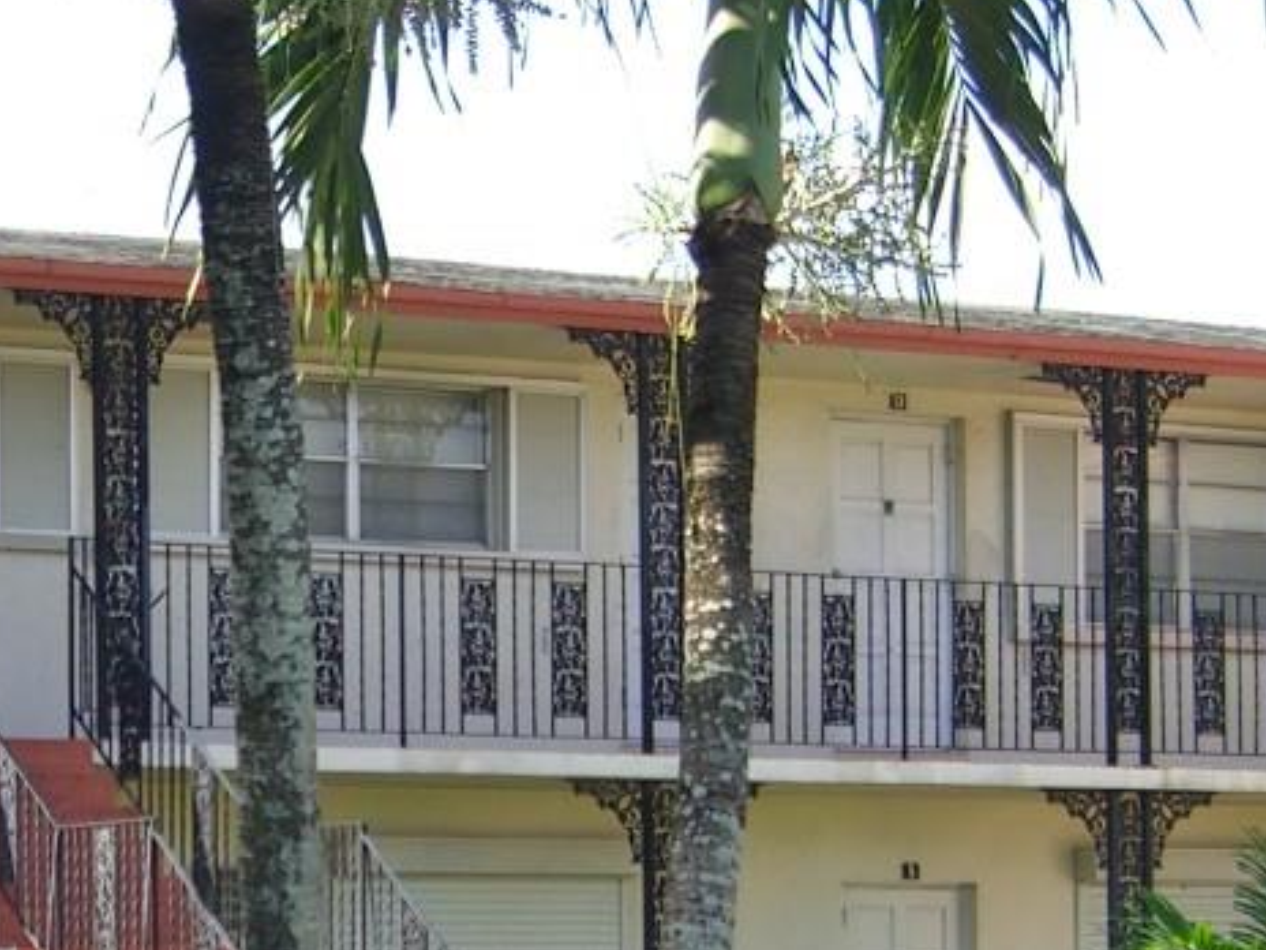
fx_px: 4791
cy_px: 1076
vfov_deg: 11.1
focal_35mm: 131
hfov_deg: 15.0
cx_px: 316
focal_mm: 7.9
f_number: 2.8
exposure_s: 1/500
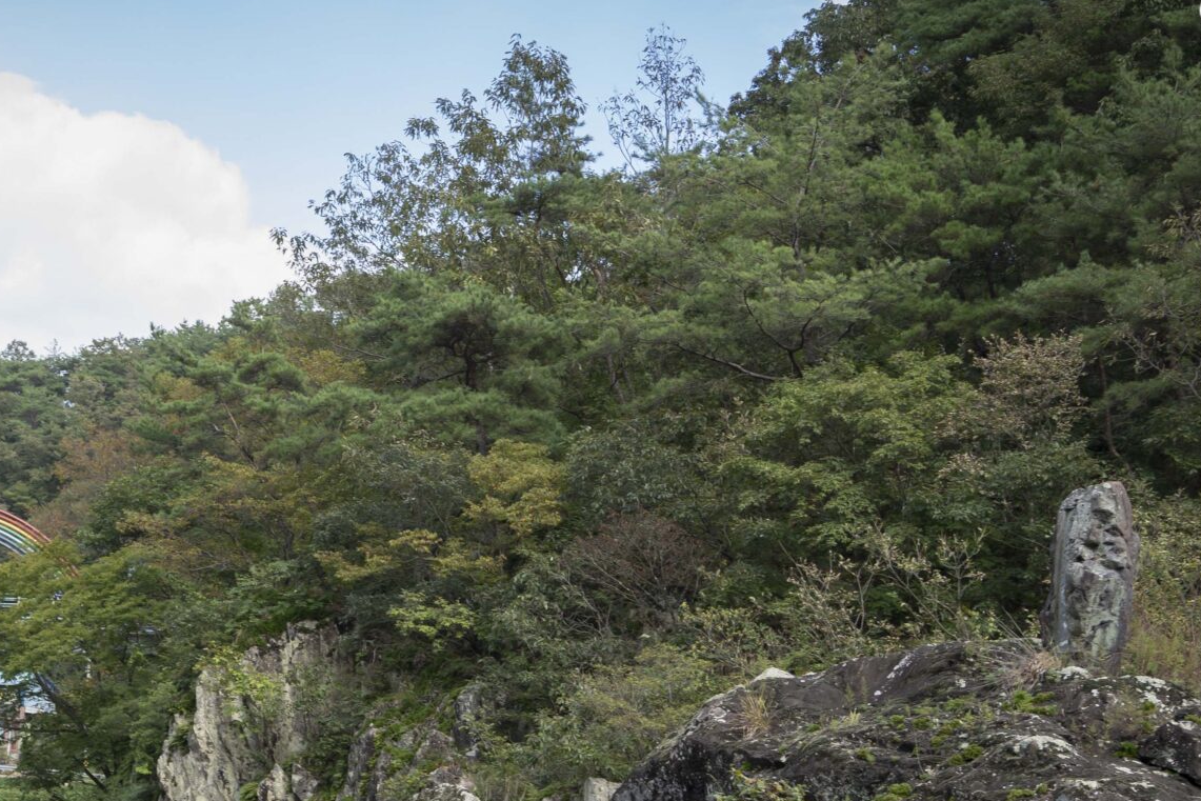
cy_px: 831
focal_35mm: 83
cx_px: 291
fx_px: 2769
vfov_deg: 16.1
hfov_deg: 24.2
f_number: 6.3
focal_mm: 37
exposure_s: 1/80
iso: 100
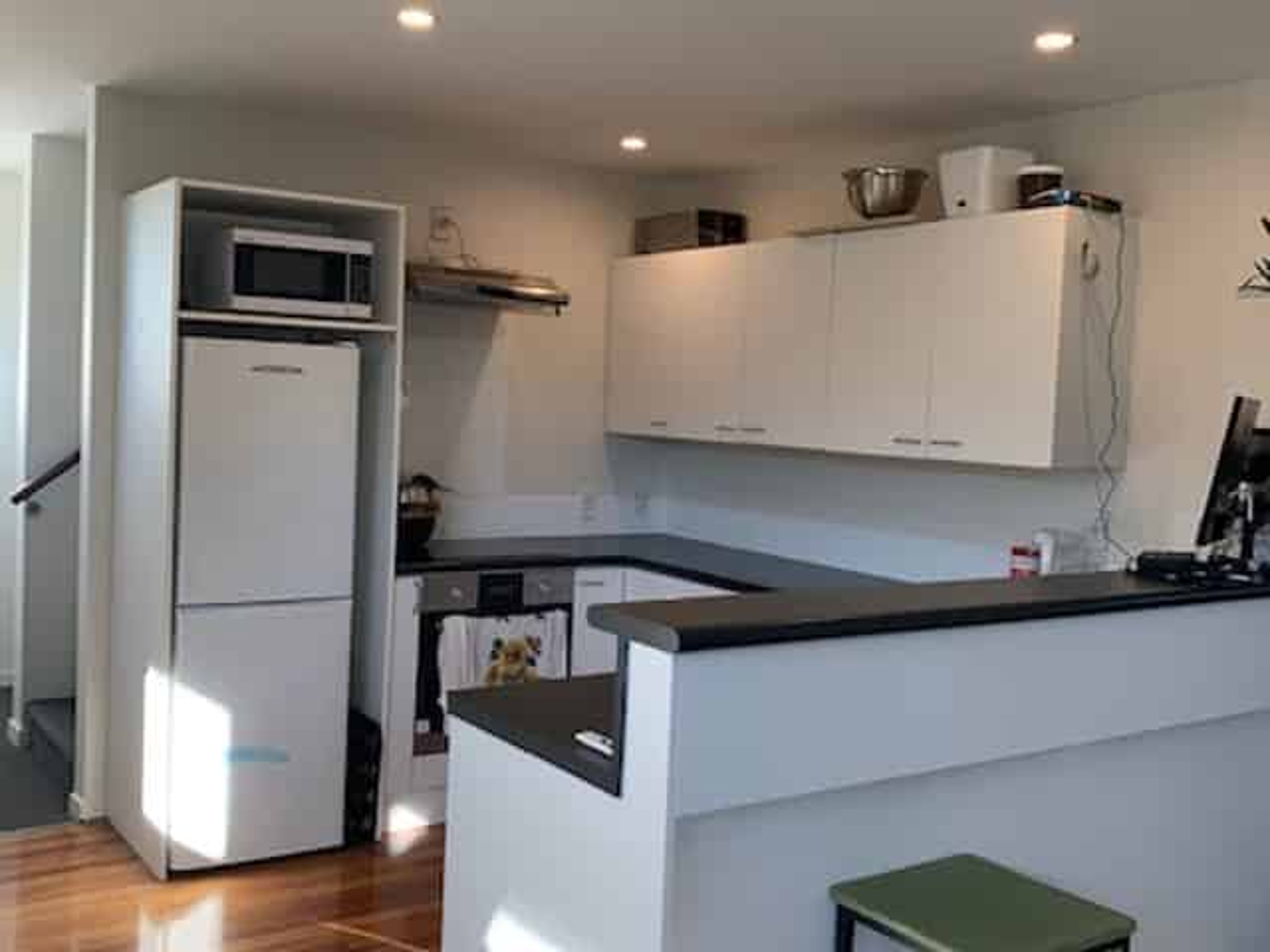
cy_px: 476
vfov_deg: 53.1
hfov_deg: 67.3
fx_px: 954
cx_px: 635
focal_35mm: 26
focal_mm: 4.25
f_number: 1.8
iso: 32
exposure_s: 1/122
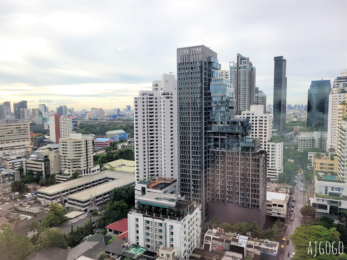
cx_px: 174
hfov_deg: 67.3
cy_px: 130
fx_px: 261
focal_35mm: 26
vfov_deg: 53.1
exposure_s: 1/541
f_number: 1.8
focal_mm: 5.4
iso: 40
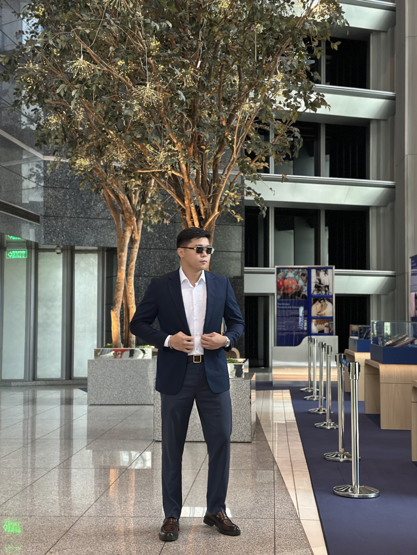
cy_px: 278
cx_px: 208
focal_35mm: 48
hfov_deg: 30.3
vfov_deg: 39.7
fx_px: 771
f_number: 1.78
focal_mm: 6.86
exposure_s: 1/40
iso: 500
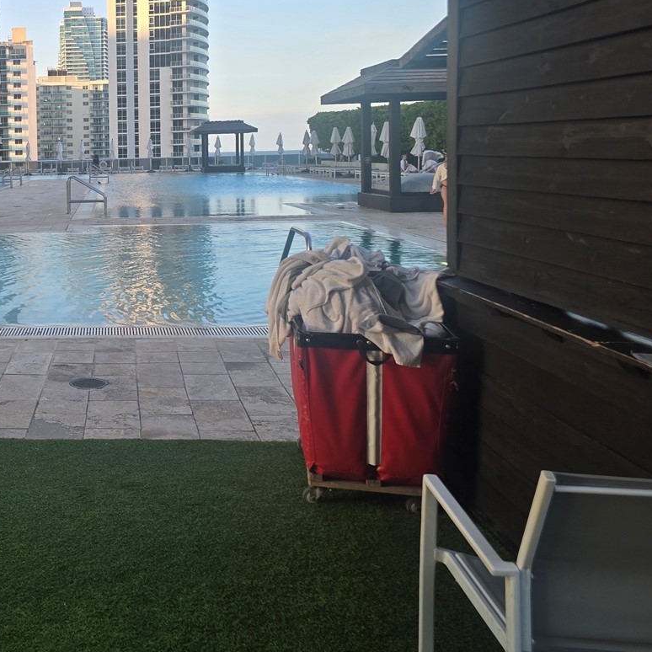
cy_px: 200
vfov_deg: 39.4
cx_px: 29
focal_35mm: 42
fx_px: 895
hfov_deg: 36.7
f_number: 1.7
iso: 20
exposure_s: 1/180
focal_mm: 6.3
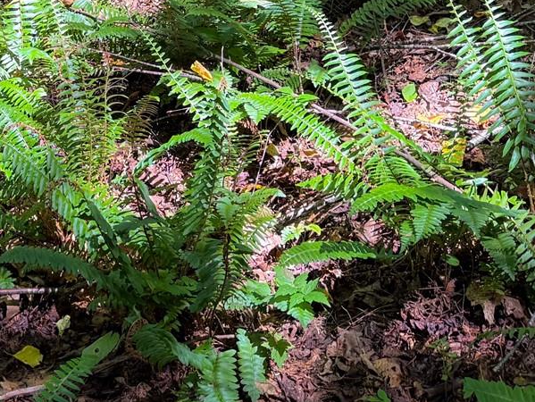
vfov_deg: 16.7
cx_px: -44
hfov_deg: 22.6
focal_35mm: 82
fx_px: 1268
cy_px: -166
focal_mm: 6.76
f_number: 1.8
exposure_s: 1/120
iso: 100
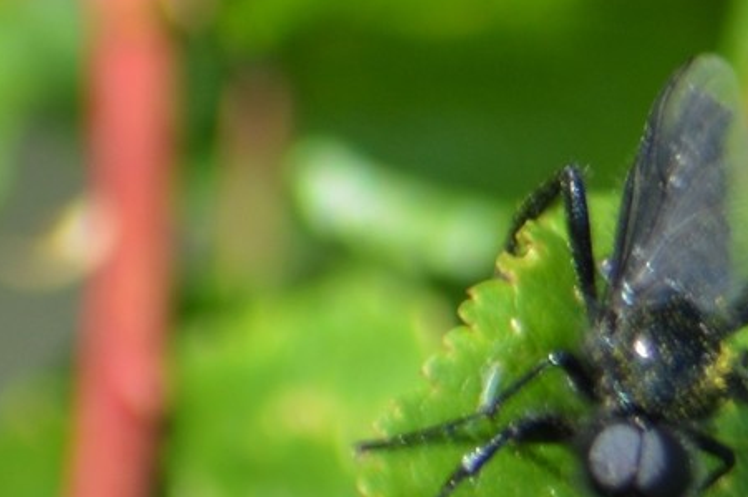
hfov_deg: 2.3
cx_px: 547
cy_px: 393
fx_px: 18582
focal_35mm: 895
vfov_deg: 1.5
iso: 110
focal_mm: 280
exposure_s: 1/125
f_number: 8
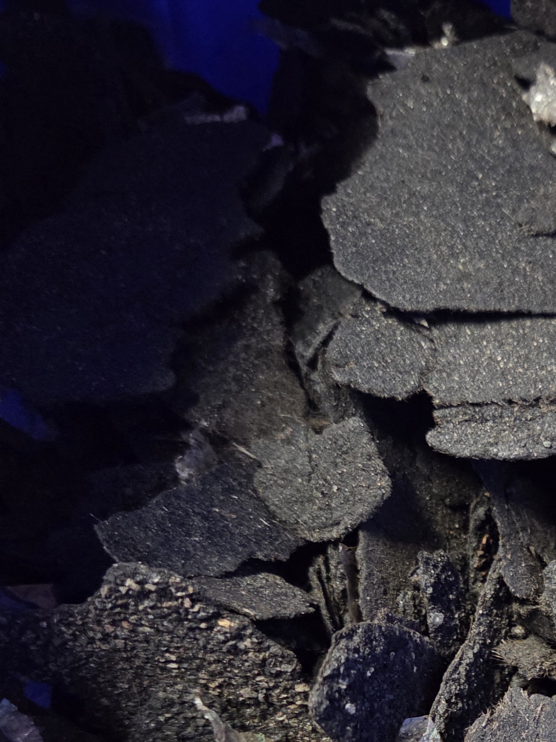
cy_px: 655
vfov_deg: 37.3
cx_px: 520
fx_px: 1028
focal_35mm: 48
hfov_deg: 28.8
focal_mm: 5.4
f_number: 1.8
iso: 1600
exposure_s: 1/40
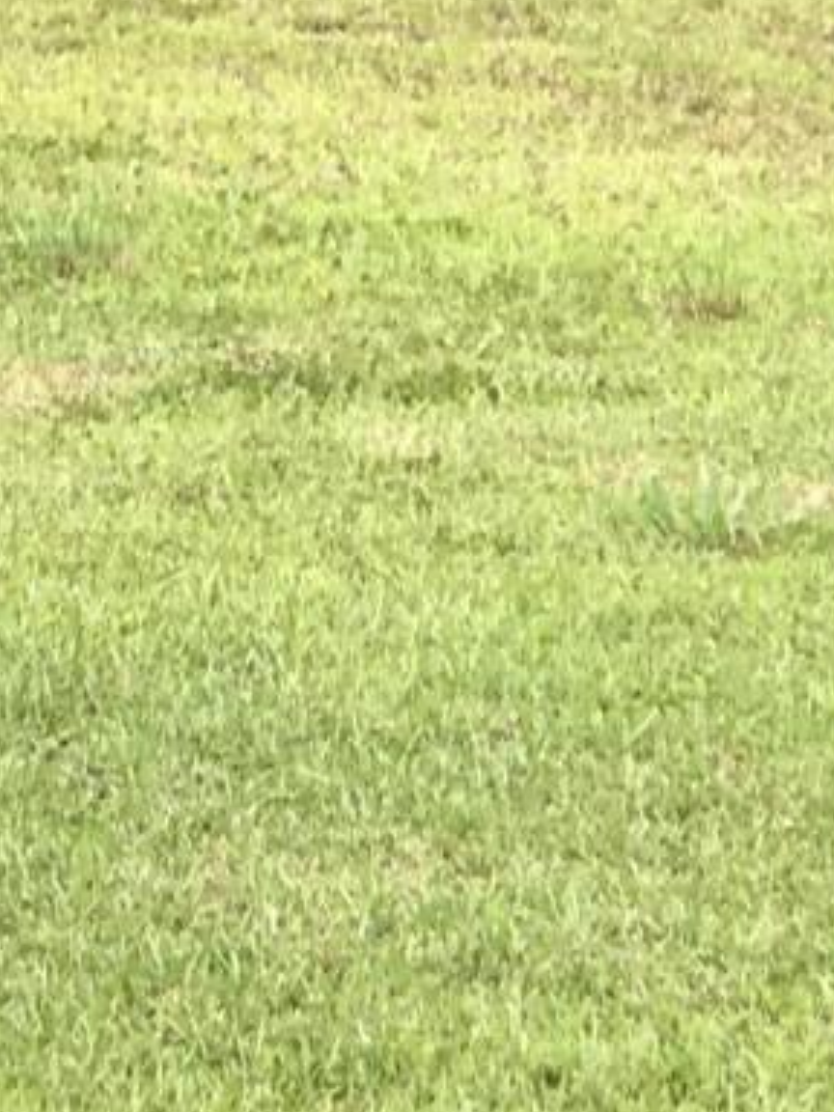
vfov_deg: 6.7
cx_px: -197
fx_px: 9541
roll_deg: -1.4
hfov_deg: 5.0
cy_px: 185
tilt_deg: -8.6
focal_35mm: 297
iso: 20
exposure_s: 1/166
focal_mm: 6.6
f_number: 2.8
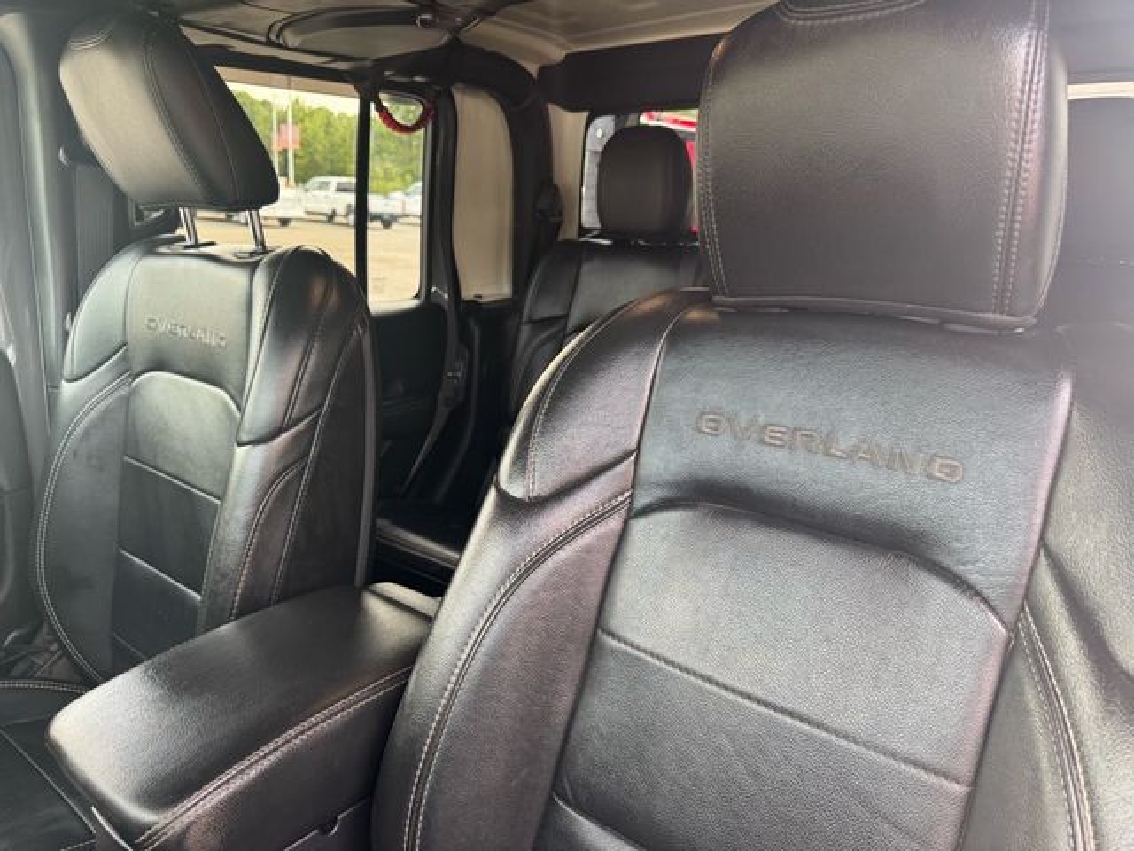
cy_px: 426
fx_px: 786
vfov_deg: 56.8
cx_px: 567
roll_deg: -4.4
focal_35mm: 24
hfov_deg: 71.6
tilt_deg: -17.5
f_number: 1.78
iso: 125
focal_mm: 6.76
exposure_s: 1/121
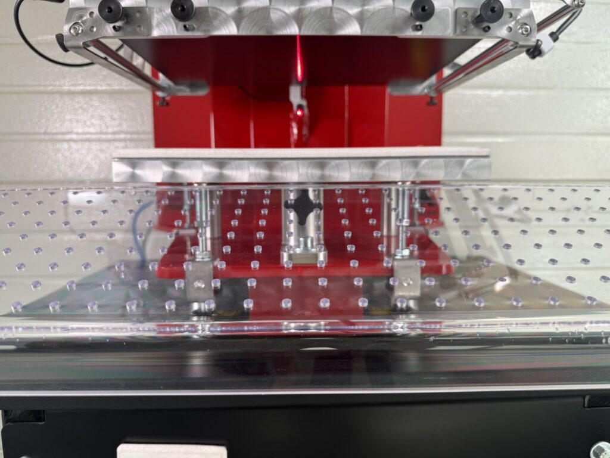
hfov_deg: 71.6
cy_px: 229
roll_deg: +0.1
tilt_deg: -6.8
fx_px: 423
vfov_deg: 56.8
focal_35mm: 24
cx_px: 305
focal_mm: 6.76
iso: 64
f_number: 1.78
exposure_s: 1/119
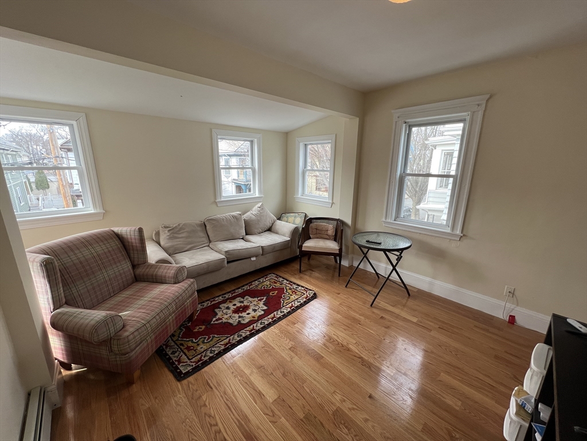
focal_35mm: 13
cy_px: 220
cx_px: 294
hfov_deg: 106.2
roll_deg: -0.2
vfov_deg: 89.9
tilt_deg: -14.3
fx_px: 220
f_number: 1.8
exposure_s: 1/120
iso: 50
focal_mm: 1.57
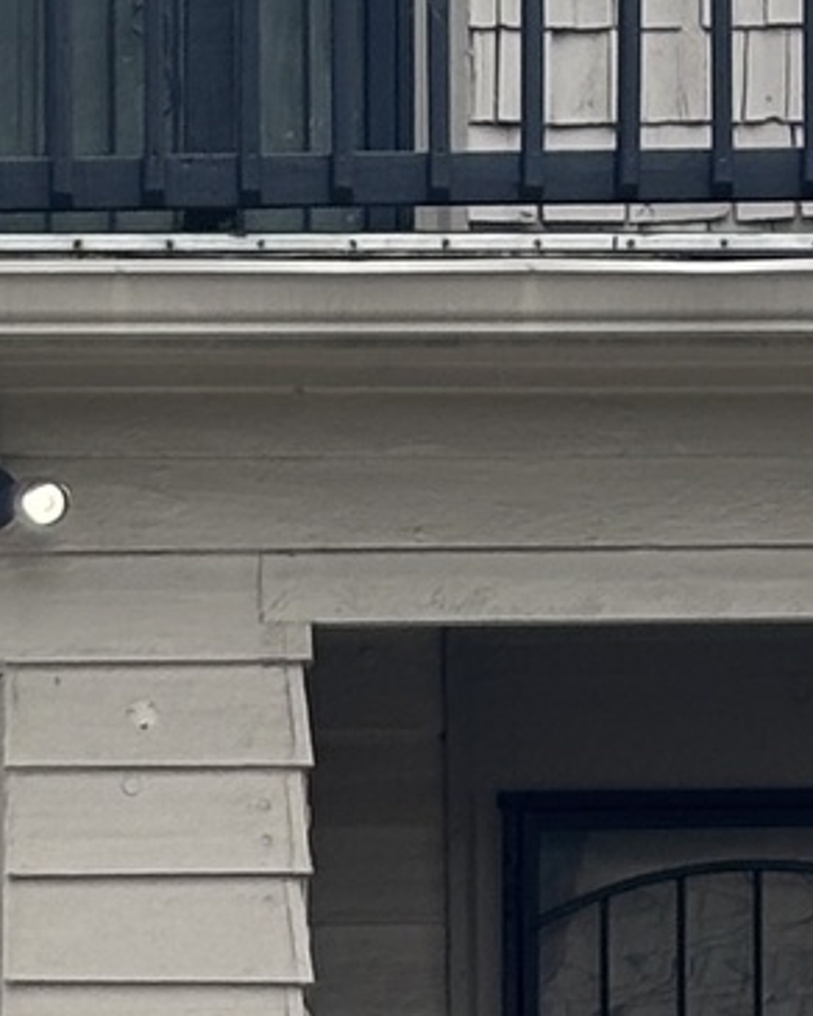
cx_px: -579
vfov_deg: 6.0
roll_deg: +0.1
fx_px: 9625
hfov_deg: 4.8
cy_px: 1194
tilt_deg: +2.4
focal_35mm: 320
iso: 32
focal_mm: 5.96
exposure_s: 1/462
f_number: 1.6
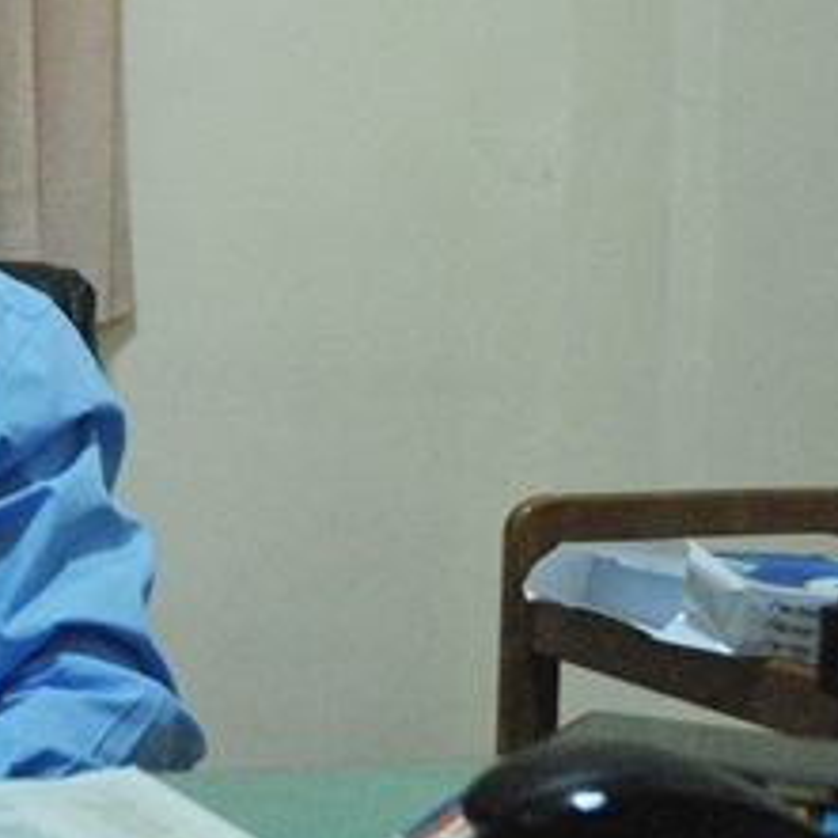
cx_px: -356
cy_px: 279
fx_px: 2438
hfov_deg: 17.8
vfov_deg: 19.4
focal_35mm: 89
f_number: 4.5
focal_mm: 22
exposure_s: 1/30
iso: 1600
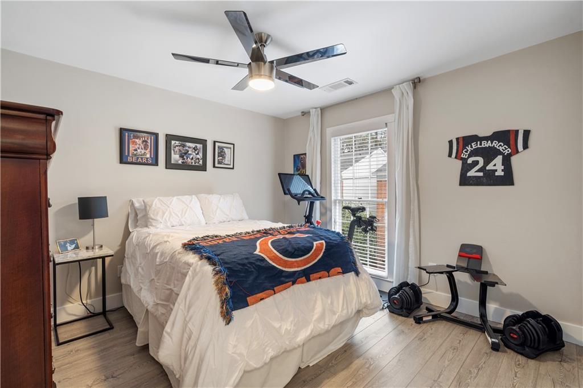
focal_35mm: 16
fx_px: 259
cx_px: 292
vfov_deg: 73.7
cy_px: 194
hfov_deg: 96.8
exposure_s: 1/4
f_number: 8
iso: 400
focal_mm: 16
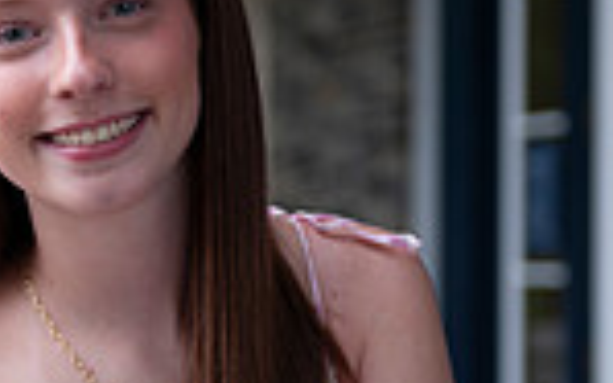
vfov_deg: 7.7
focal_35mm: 169
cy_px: 284
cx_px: 101
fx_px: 2822
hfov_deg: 12.3
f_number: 2.8
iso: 100
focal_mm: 55
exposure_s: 1/125
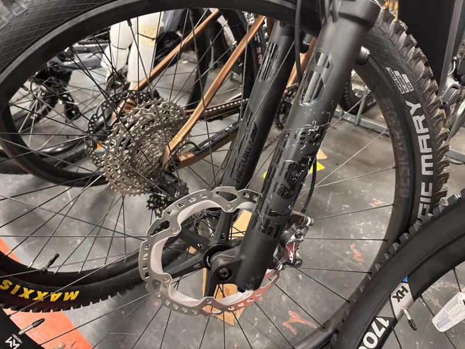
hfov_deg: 67.3
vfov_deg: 53.1
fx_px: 349
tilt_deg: -37.3
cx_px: 232
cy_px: 174
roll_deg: +0.7
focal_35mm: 26
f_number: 1.6
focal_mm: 5.96
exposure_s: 1/33
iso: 500
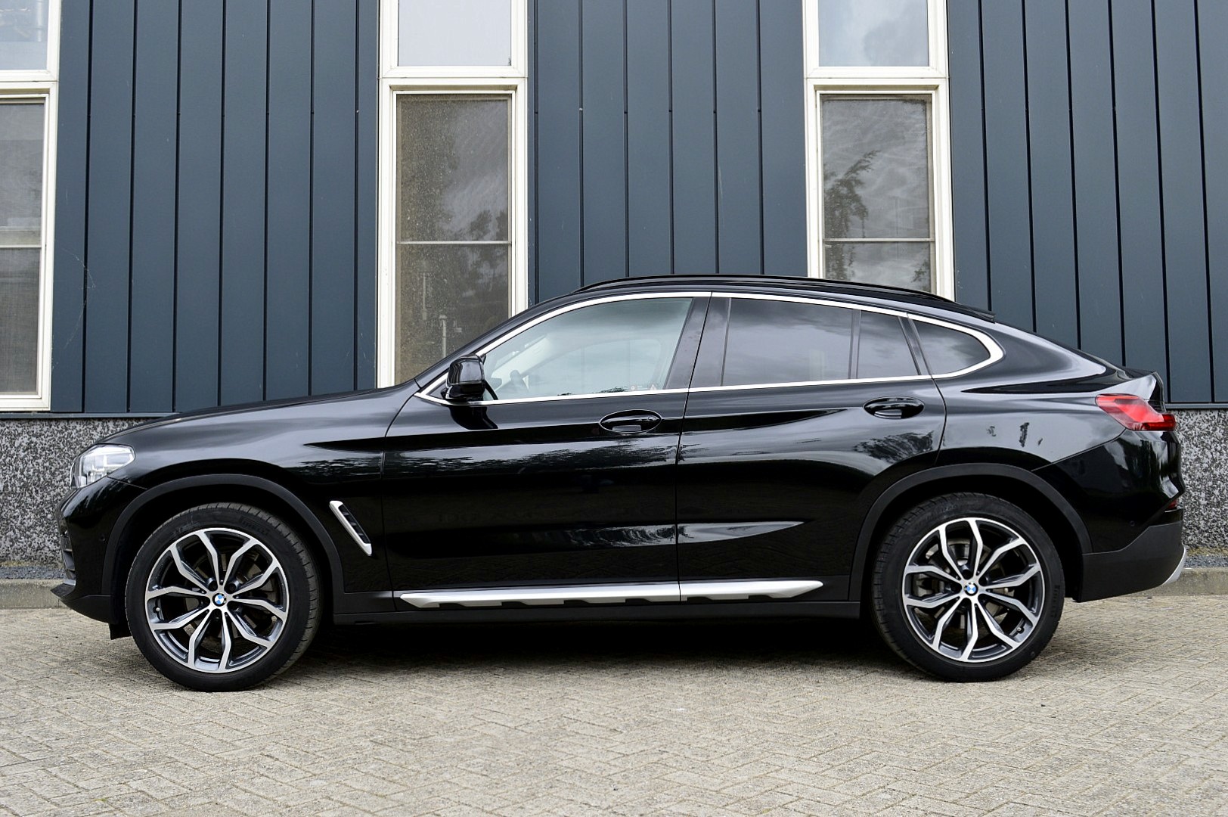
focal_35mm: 34
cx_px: 614
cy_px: 408
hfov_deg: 55.1
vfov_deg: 38.3
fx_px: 1176
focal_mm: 23
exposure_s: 1/100
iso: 400
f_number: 9
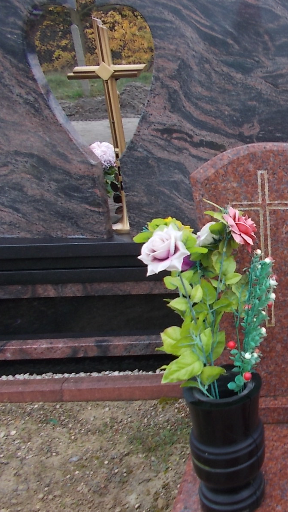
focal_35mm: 38
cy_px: 256
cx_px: 340
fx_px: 516
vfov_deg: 52.8
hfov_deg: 27.6
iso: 80
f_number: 3.2
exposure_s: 1/50
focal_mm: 4.6
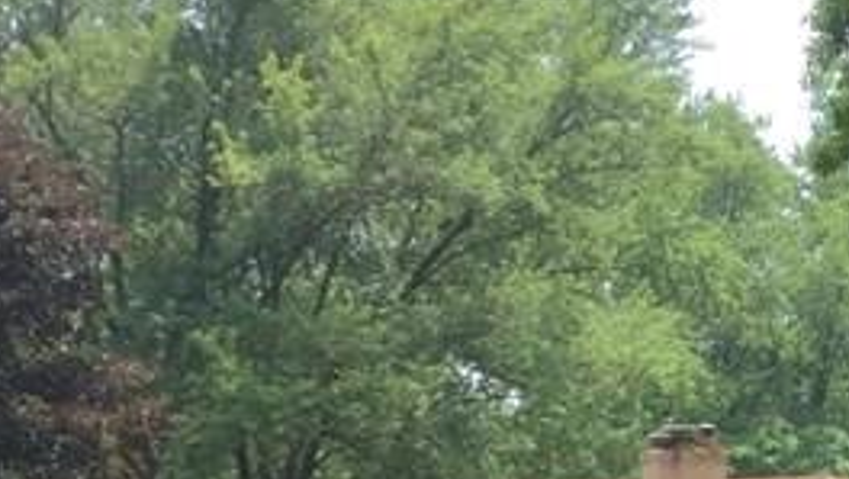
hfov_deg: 15.8
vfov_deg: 9.1
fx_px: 2951
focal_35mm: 131
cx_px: 1003
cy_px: 701
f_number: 2.4
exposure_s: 1/543
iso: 25
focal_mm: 3.3
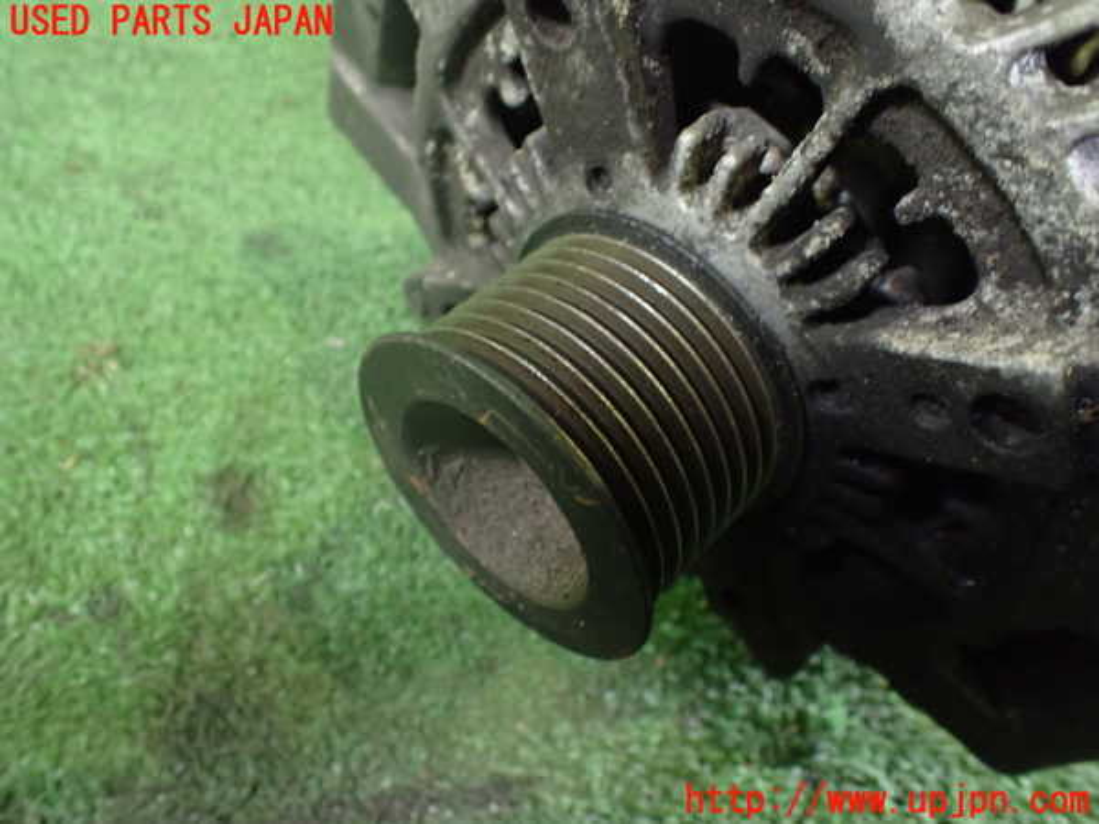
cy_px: 412
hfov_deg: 60.0
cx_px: 550
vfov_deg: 46.8
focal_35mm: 30
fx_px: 952
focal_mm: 5.4
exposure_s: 1/30
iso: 1000
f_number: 2.3
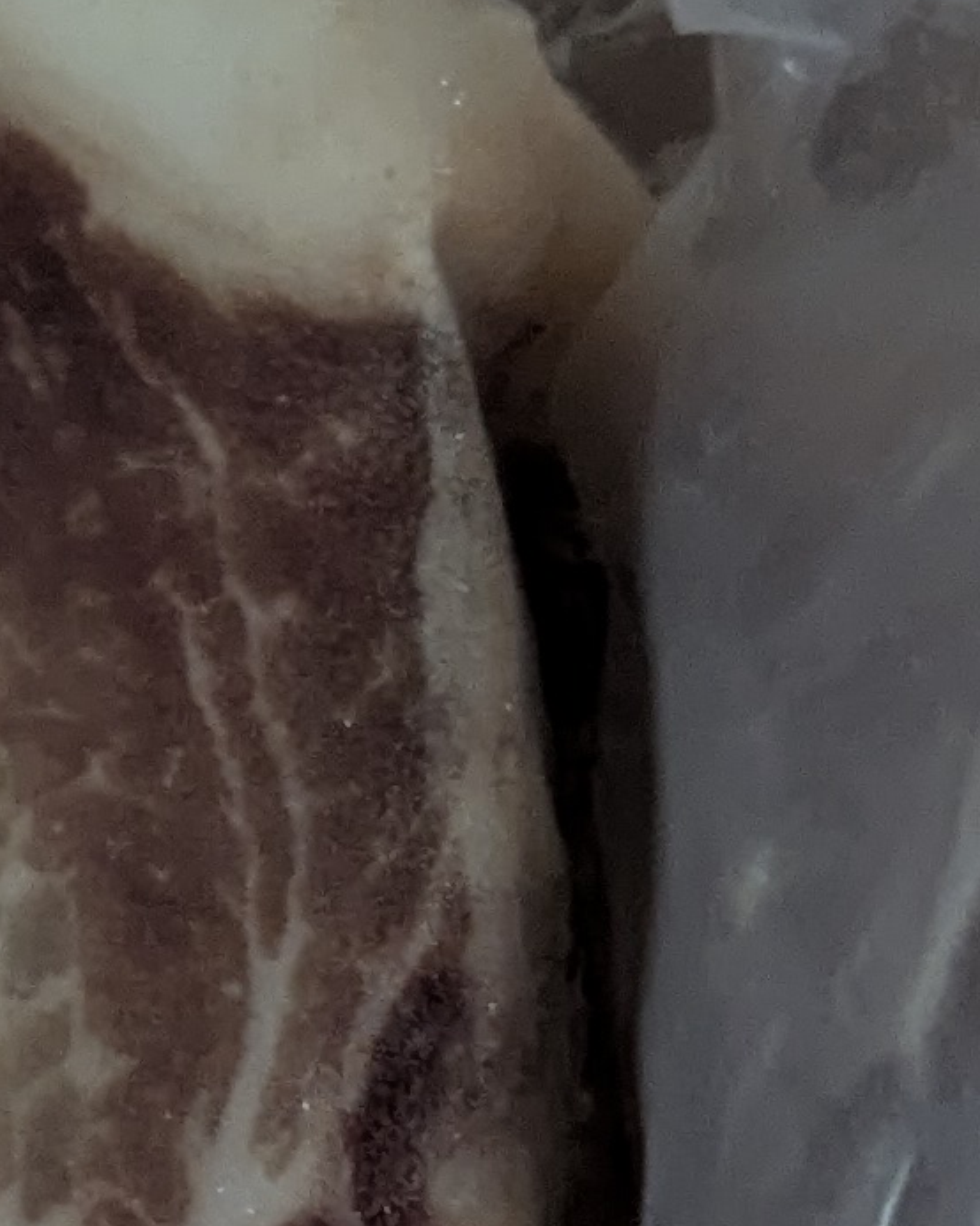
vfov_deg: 11.6
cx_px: -1026
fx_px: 5912
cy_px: 1414
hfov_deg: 8.9
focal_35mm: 163
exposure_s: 1/25
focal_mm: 5.43
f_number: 1.89
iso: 1178
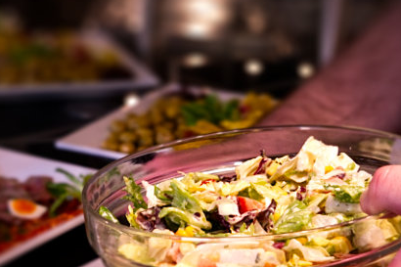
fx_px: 1058
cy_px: 196
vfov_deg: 14.3
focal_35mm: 95
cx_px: 130
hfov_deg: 21.4
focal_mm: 38
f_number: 6.3
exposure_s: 1/160
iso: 2500
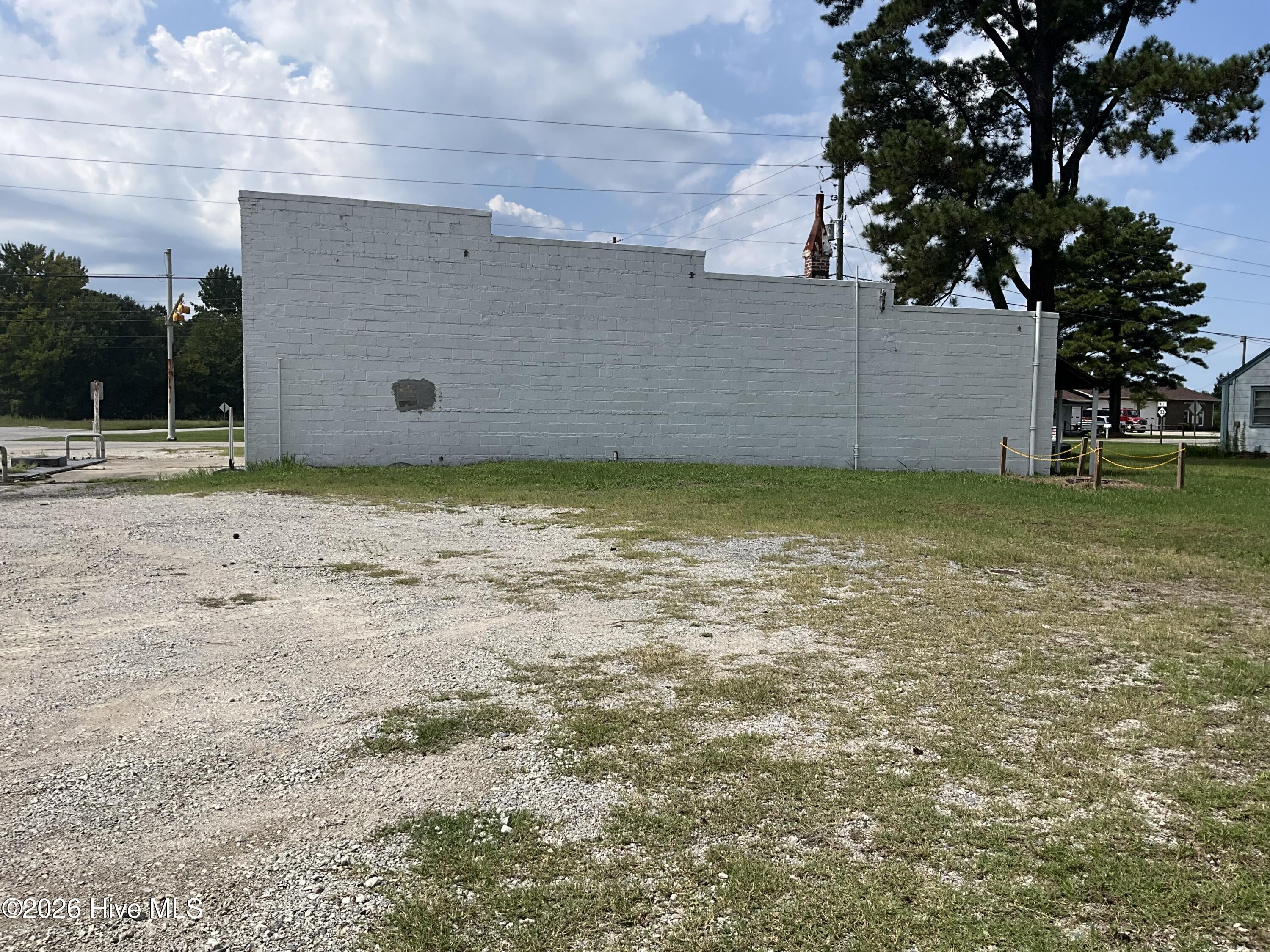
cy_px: 476
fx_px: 1064
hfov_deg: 61.7
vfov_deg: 48.2
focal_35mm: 29
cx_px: 635
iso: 25
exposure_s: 1/3125
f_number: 1.8
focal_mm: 3
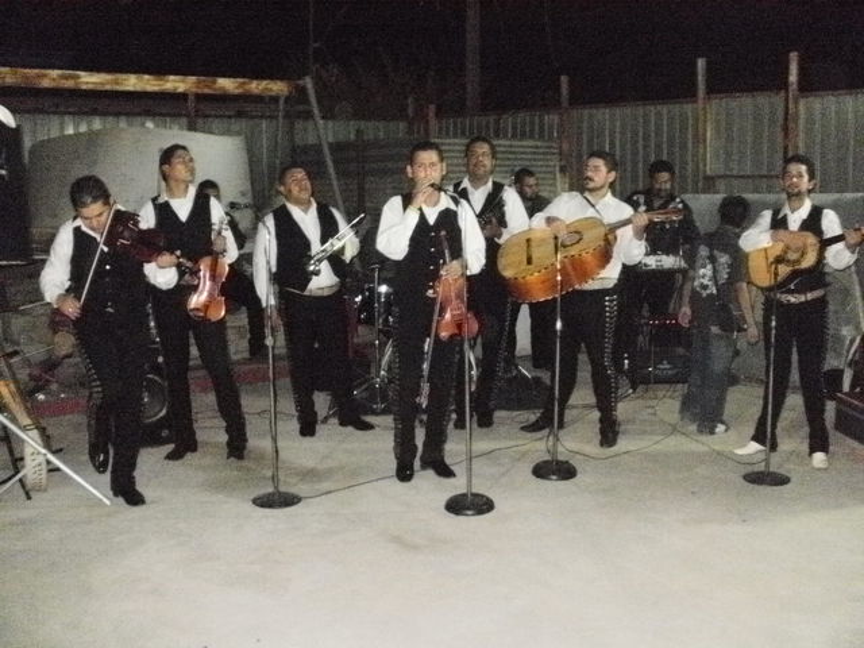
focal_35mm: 36
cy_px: 324
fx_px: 899
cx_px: 432
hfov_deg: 51.4
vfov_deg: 39.7
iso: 1600
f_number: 3.5
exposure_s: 1/30
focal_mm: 6.3
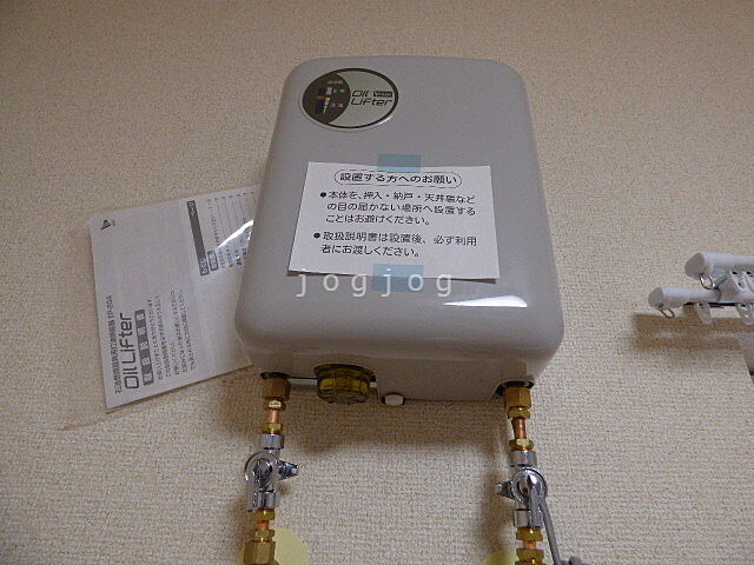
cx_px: 377
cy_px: 282
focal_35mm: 20
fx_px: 436
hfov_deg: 81.7
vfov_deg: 66.0
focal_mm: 3.58
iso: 160
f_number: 2.8
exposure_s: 1/60
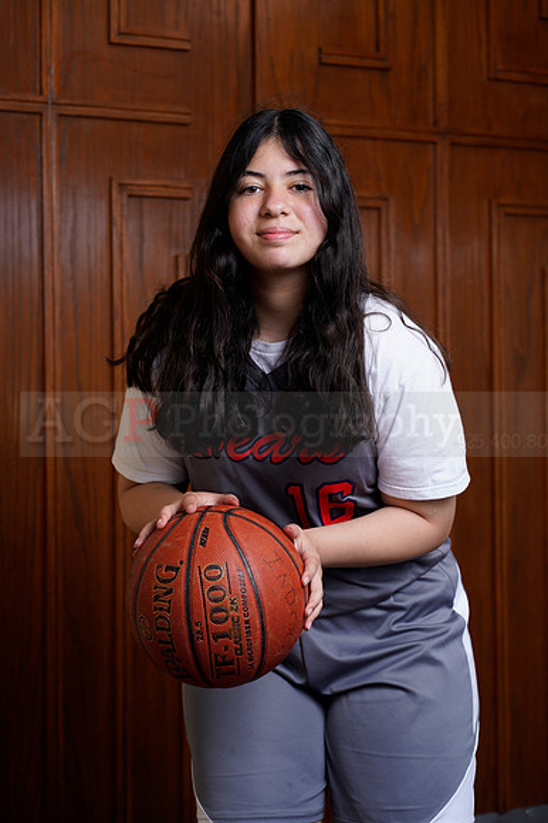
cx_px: 274
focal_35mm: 85
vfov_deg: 23.9
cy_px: 412
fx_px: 1943
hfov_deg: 16.1
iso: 200
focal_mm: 85
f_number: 5.6
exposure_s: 1/250
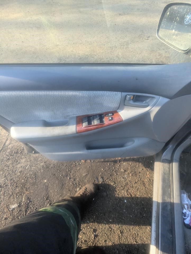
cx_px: 96
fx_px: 118
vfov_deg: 94.4
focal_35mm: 16
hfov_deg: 78.2
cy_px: 127
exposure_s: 1/424
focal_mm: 2.35
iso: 376
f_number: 2.2
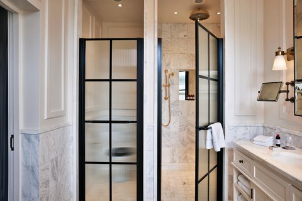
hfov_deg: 73.7
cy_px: 100
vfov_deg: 53.1
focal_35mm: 24
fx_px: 201
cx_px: 151
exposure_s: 1/1.59
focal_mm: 24
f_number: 11
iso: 100
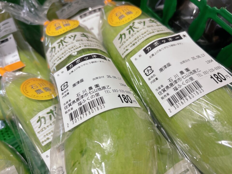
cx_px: 116
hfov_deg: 67.3
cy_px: 87
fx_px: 174
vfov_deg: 53.1
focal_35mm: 26
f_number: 1.6
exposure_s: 1/120
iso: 125
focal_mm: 5.96
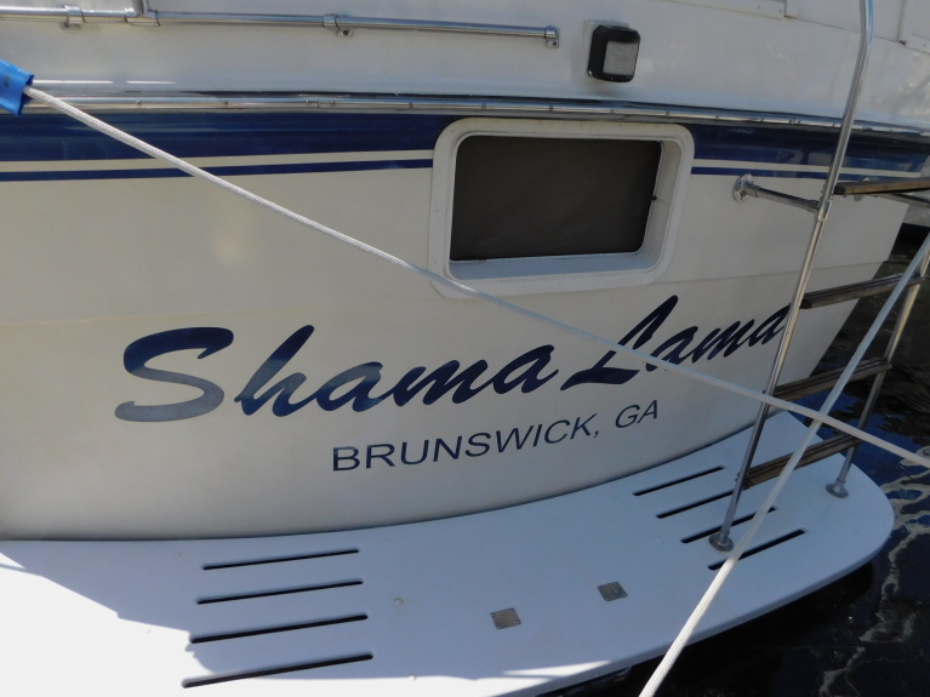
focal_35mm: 24
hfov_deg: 71.6
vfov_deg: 56.8
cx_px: 483
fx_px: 645
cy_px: 343
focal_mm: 4
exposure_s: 1/640
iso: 125
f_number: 6
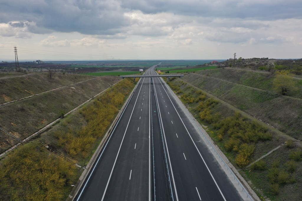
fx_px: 235
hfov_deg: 65.5
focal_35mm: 28
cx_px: 151
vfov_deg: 46.4
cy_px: 100
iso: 100
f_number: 5.6
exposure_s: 1/500
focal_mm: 10.26
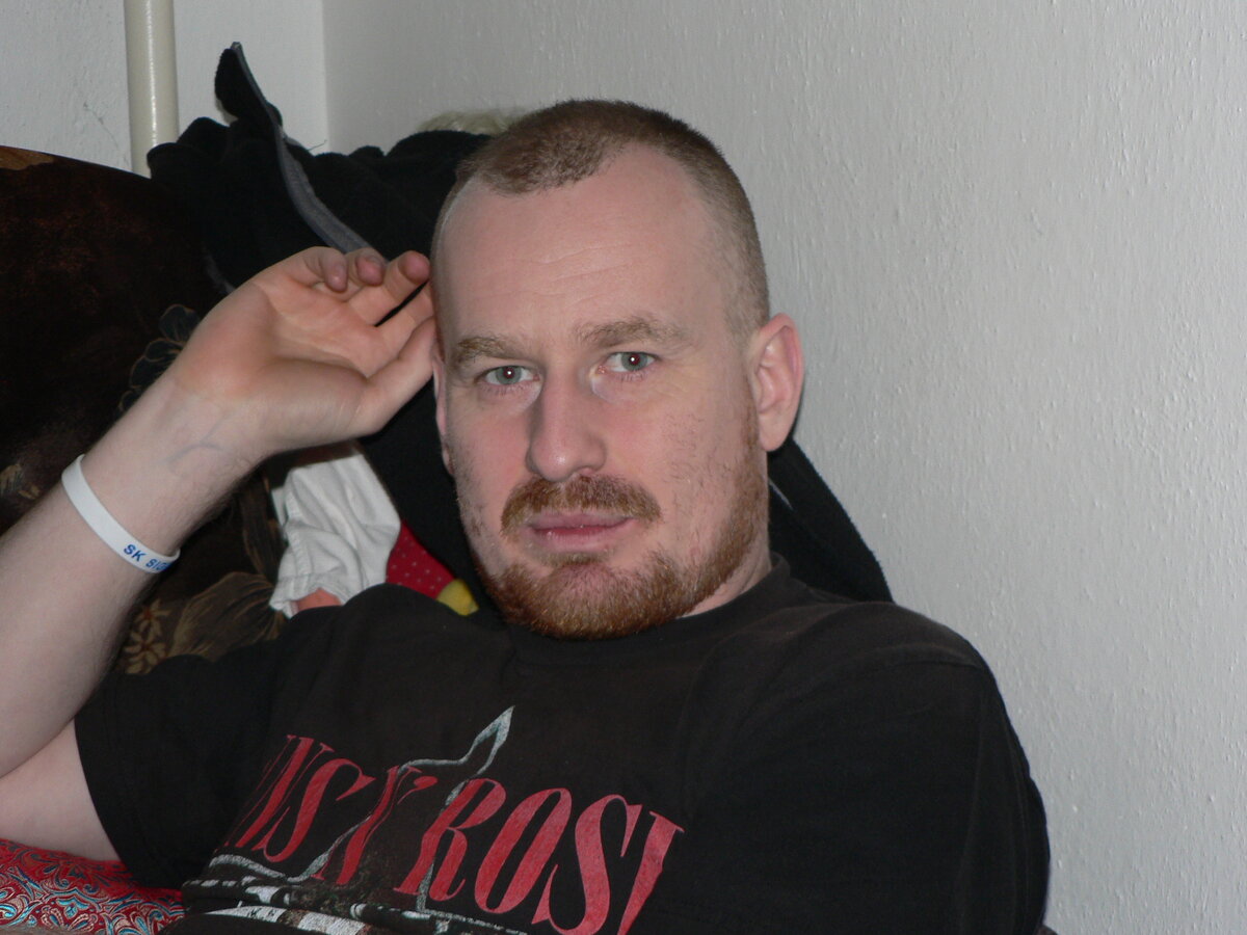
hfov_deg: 27.0
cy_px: 468
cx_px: 624
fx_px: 2594
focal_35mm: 72
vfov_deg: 20.4
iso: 100
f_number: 3.2
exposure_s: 1/60
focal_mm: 12
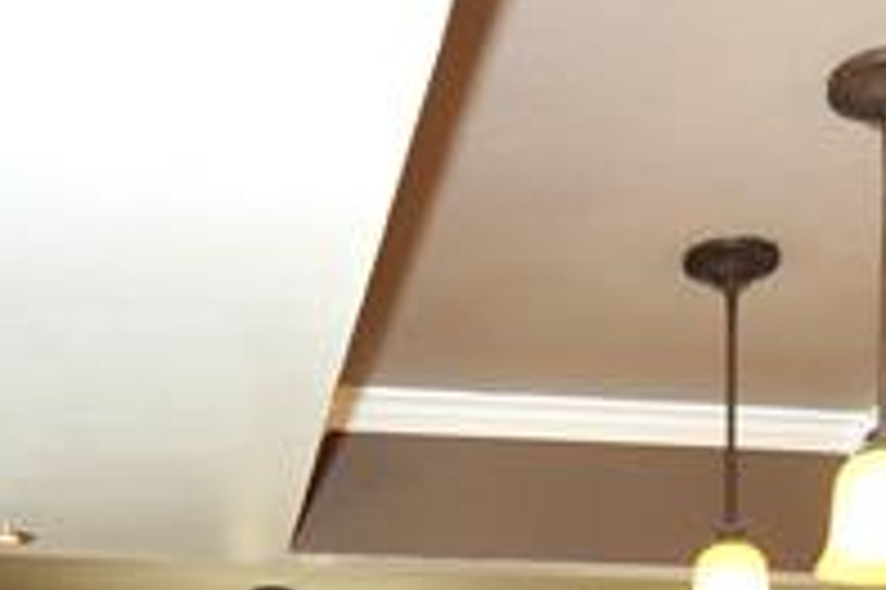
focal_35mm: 52
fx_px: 1279
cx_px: 675
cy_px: 858
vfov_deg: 22.0
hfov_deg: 37.2
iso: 200
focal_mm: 16
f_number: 5
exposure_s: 1/60
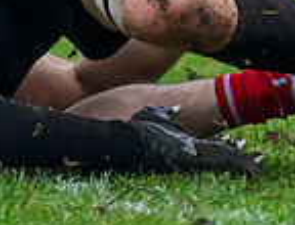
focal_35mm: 3119
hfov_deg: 0.6
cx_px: -230
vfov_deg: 0.5
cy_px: -36
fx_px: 26759
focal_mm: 400
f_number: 3.5
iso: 3200
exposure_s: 1/2000
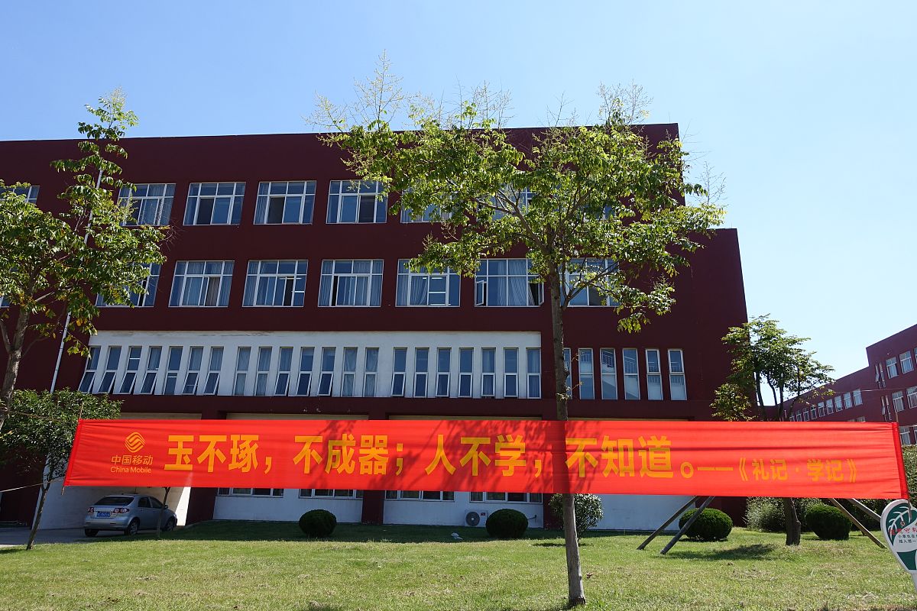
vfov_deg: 53.1
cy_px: 306
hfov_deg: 73.7
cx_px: 458
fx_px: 611
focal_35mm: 24
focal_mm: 8.8
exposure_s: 1/400
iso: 125
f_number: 5.6
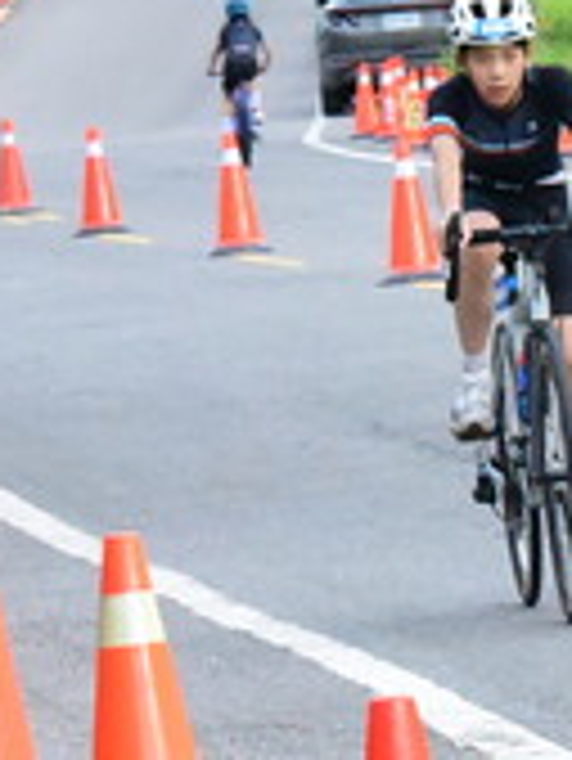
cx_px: 509
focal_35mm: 578
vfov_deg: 3.4
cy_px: 61
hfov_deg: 2.6
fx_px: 12719
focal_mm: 130
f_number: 11
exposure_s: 1/2000
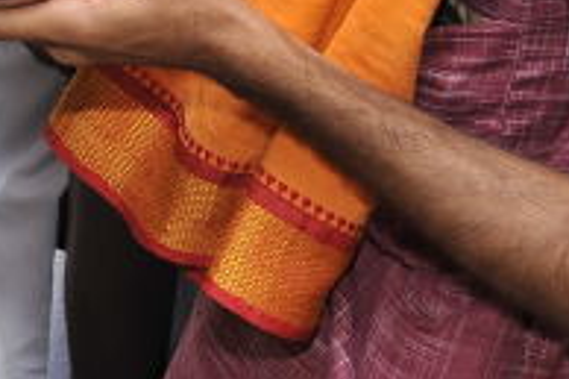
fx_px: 2495
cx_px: -534
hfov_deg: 11.8
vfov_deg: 8.3
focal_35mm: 158
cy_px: -354
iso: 250
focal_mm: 30
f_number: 5.6
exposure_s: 1/160
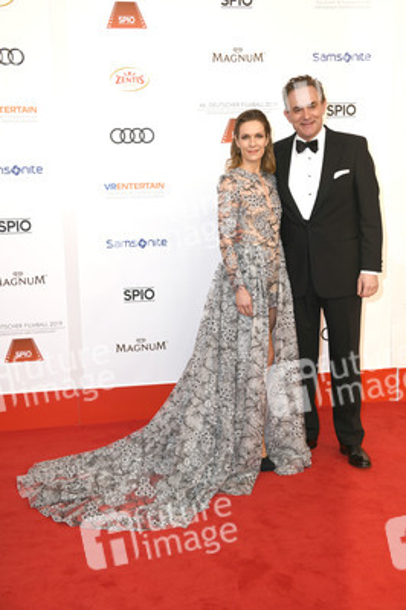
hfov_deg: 31.8
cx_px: 203
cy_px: 305
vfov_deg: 46.4
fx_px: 712
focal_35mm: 42
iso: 250
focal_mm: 42
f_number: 6.3
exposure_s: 1/160
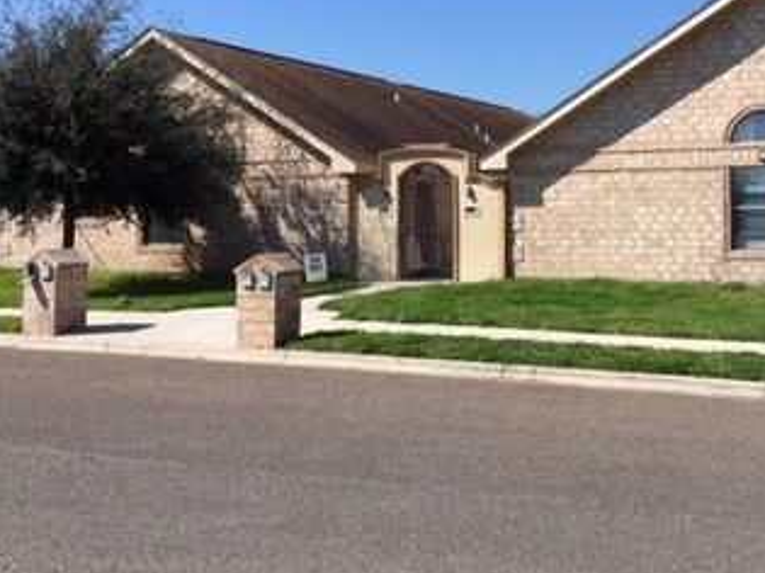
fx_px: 1016
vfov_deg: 31.3
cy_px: 193
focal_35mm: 46
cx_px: 522
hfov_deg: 40.6
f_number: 2.2
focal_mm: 4.15
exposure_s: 1/2198
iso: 32
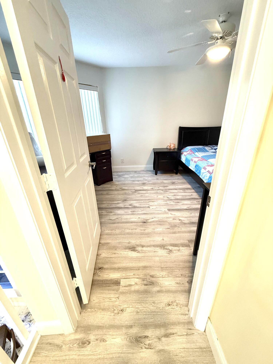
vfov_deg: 102.1
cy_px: 182
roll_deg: +1.5
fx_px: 147
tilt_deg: -22.2
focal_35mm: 14
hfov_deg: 85.7
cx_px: 136
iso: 250
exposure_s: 1/60
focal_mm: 2.22
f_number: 2.2
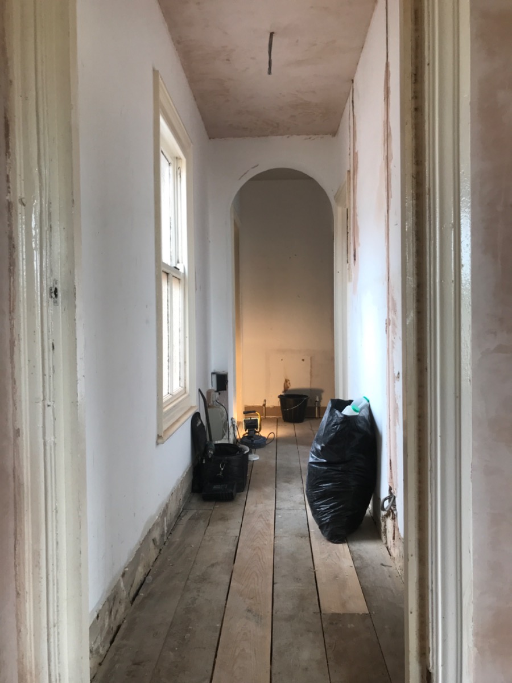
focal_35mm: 28
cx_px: 256
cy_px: 342
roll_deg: +0.3
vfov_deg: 63.4
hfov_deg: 49.7
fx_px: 552
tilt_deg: -0.1
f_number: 1.8
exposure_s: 1/100
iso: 40
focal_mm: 3.99
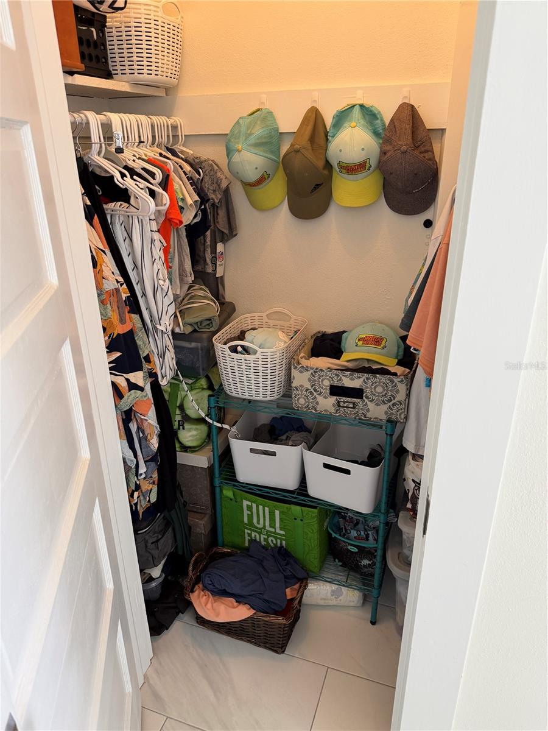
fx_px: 507
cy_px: 366
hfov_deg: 56.8
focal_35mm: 24
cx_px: 274
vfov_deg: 71.6
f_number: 1.78
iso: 200
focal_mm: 6.76
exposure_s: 1/60
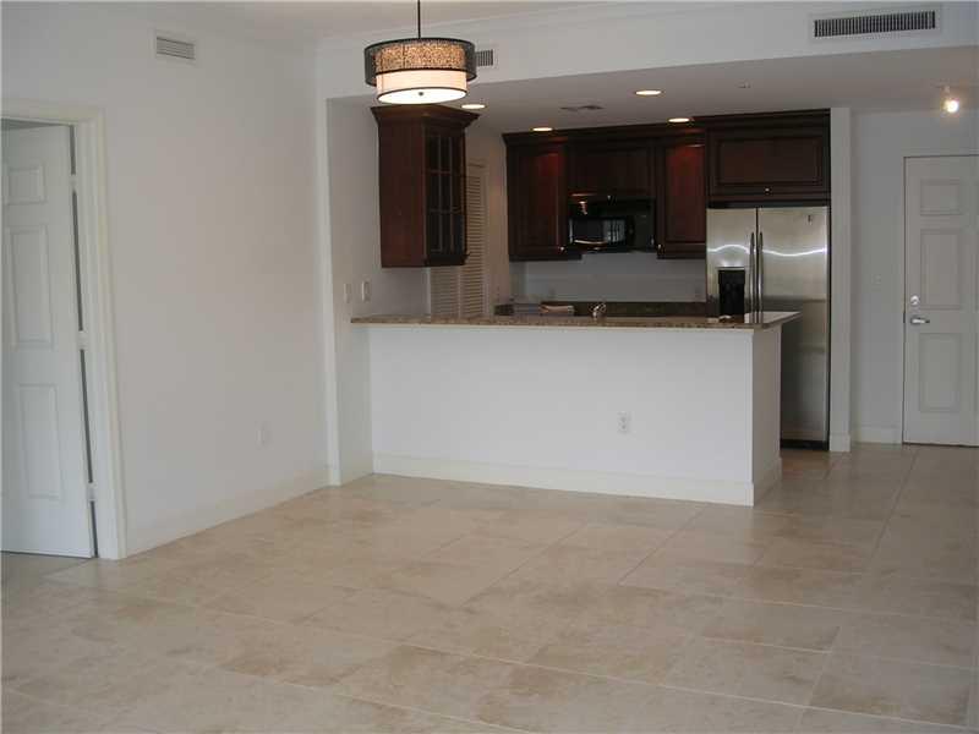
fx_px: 1075
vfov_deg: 37.7
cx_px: 490
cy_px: 367
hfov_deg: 49.0
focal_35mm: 38
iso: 50
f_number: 2.8
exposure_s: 1/30
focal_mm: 5.8
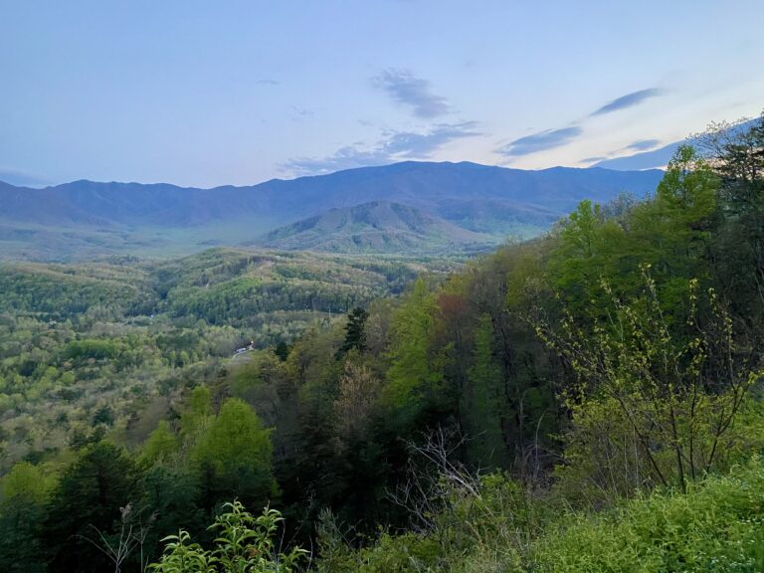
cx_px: 382
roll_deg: +1.5
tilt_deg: -5.0
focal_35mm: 26
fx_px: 574
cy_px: 286
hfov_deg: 67.3
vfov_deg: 53.1
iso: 400
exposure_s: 1/60
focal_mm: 4.25
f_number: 1.8
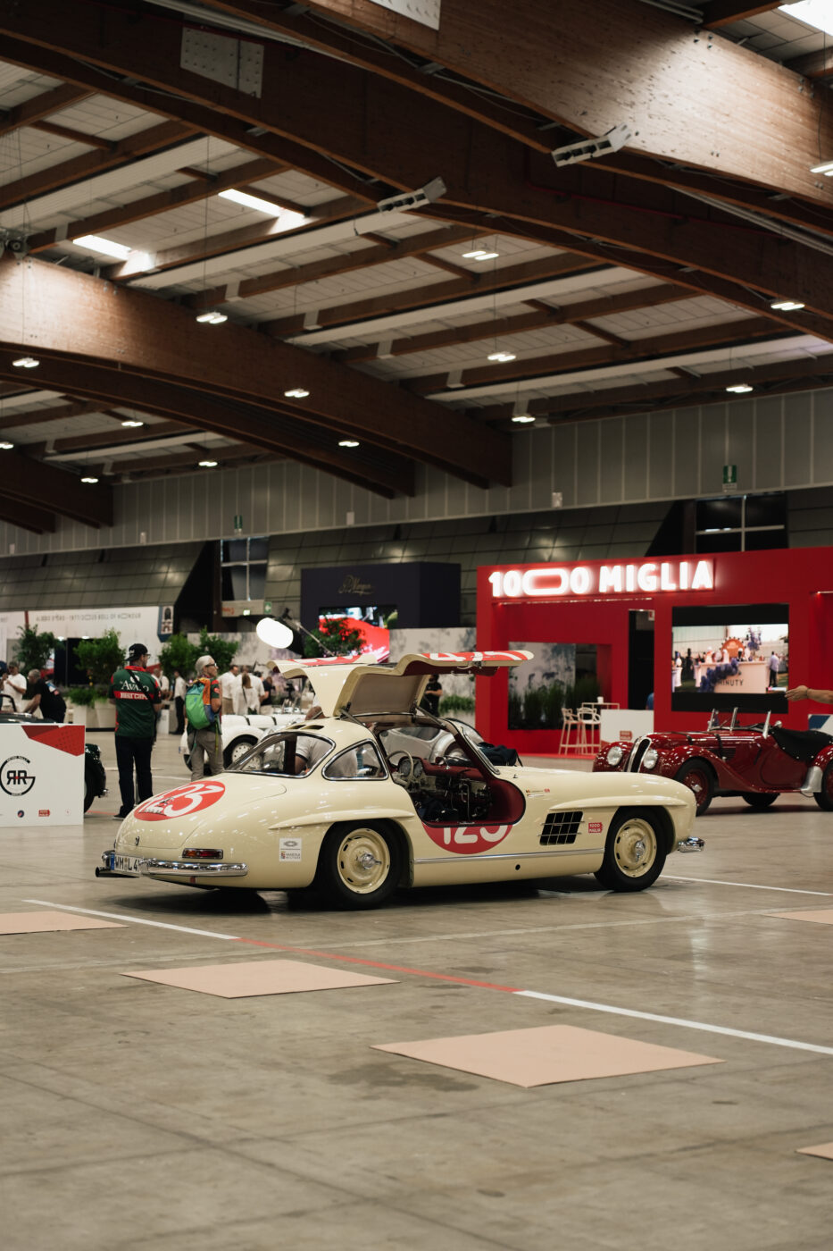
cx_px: 416
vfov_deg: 32.9
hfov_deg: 22.3
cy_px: 626
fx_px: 2118
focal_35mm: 61
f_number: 2.8
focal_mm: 61
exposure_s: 1/60
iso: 400
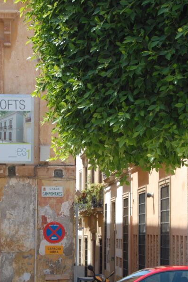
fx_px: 798
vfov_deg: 19.9
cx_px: 55
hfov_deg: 13.4
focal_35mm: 102
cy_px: 207
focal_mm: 45
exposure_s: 1/250
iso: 200
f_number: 8
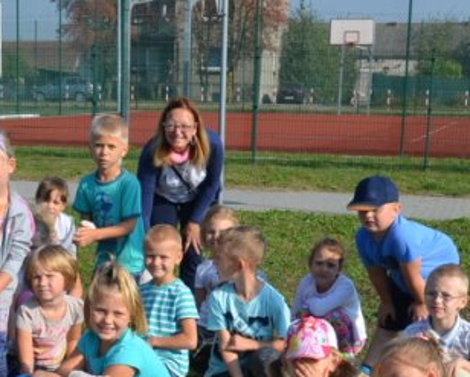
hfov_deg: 22.4
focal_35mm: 84
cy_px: 406
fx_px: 1170
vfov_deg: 17.7
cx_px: 92
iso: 100
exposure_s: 1/250
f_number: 8
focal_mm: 18
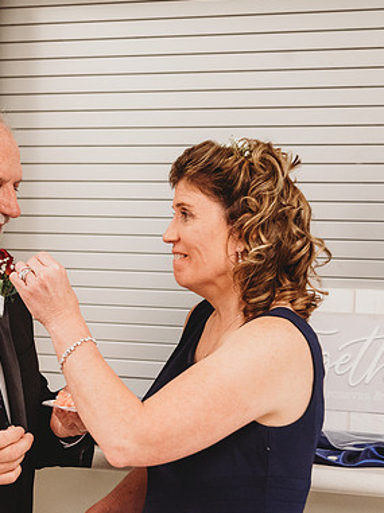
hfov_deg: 17.3
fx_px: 1259
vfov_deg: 23.0
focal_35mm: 85
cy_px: 255
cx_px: 101
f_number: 4
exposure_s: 1/200
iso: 4000
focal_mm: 58
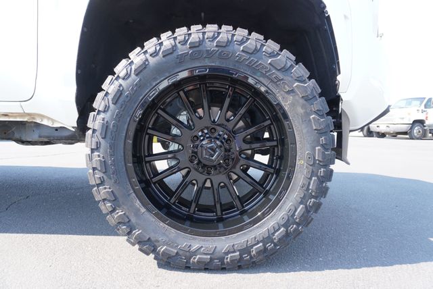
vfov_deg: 53.2
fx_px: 289
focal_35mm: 24
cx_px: 216
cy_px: 144
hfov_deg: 73.7
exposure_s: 1/100
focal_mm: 16
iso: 100
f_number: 4.5
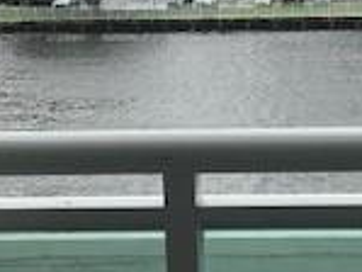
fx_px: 1256
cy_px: 138
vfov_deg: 12.4
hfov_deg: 16.1
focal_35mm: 120
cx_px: 367
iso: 20
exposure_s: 1/1008
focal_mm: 3.99
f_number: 1.8
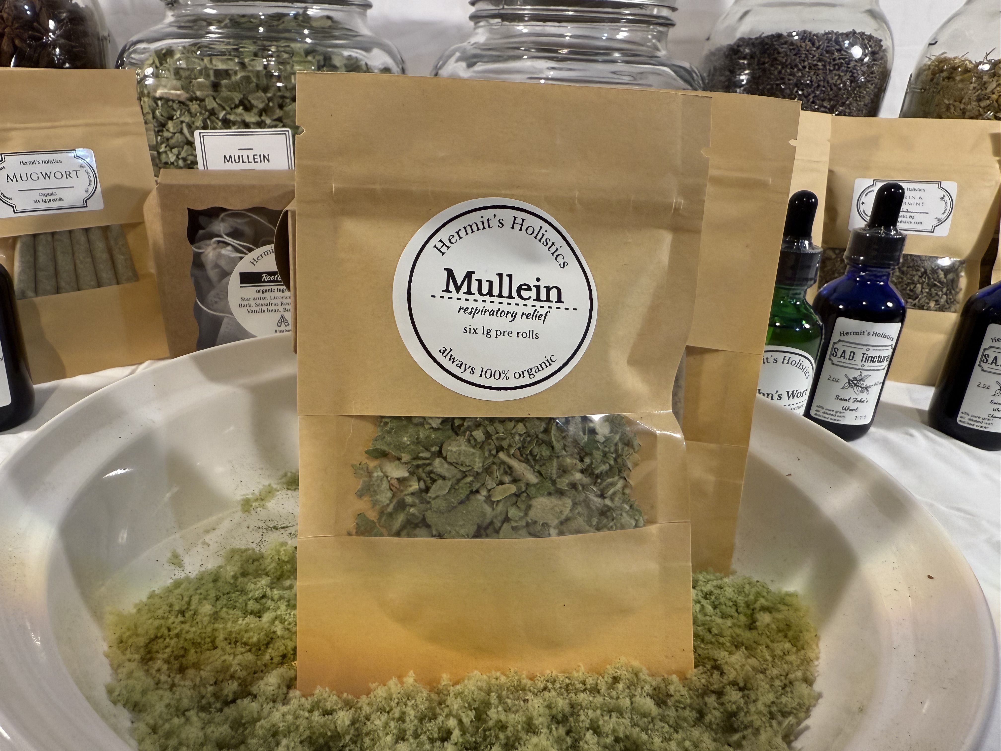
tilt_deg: -22.8
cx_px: 500
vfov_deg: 56.8
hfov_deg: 71.6
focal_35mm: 24
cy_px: 376
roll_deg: -2.5
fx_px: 694
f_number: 2.2
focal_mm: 2.22
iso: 320
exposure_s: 1/120
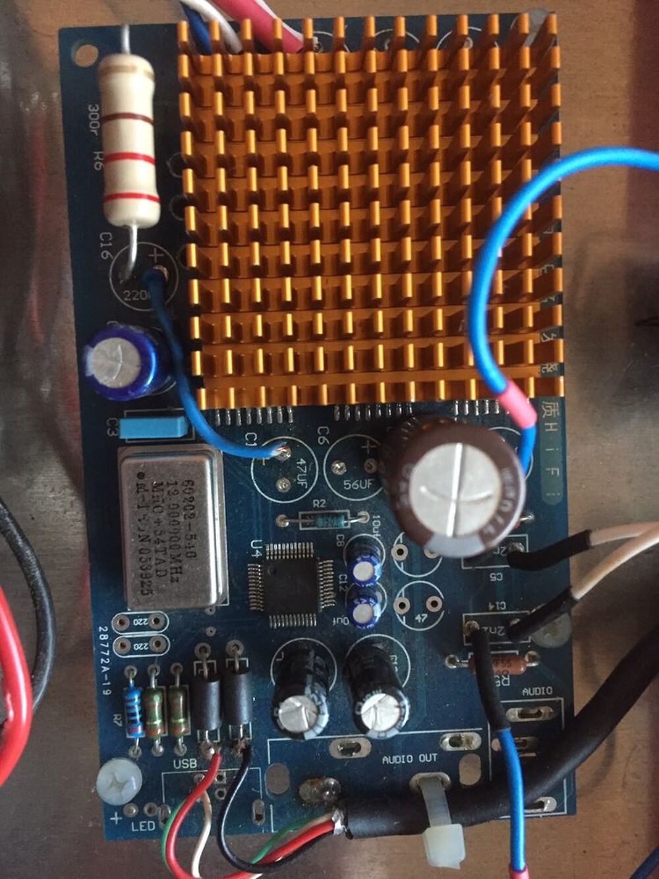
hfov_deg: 48.2
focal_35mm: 29
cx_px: 330
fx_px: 736
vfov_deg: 61.7
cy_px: 440
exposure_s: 1/17
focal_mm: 4.15
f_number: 2.2
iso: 320
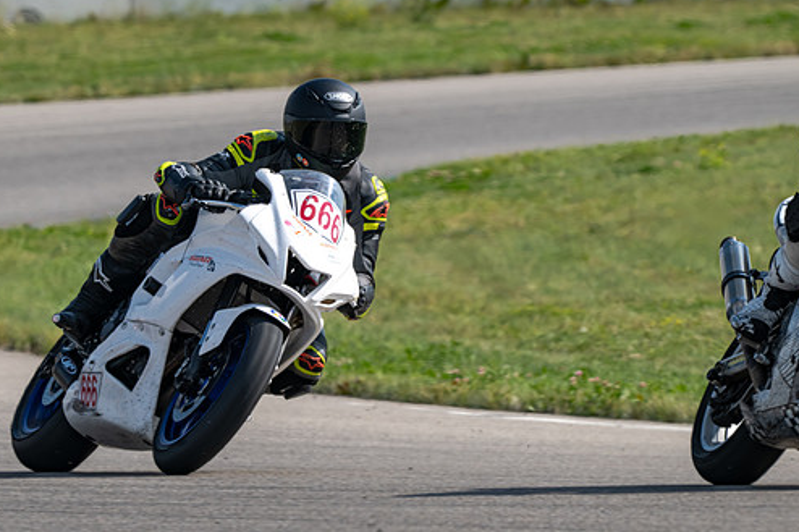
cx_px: 312
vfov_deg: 1.7
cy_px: 289
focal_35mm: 830
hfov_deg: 2.5
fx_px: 18414
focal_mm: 600
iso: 360
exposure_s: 1/800
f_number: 11
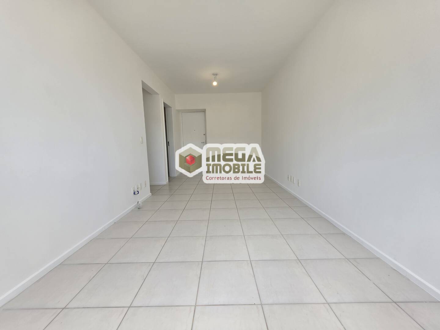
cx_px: 220
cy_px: 165
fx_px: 165
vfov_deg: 89.9
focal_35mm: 13
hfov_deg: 106.2
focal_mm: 2.2
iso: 40
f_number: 1.9
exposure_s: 1/267
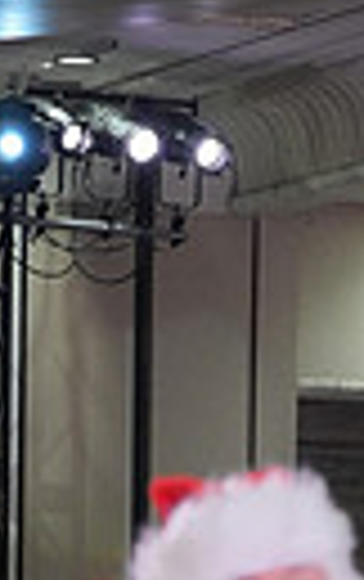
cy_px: 1200
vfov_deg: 6.0
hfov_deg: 3.9
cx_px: 209
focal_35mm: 338
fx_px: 5347
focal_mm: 74
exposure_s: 1/400
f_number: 4
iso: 1600
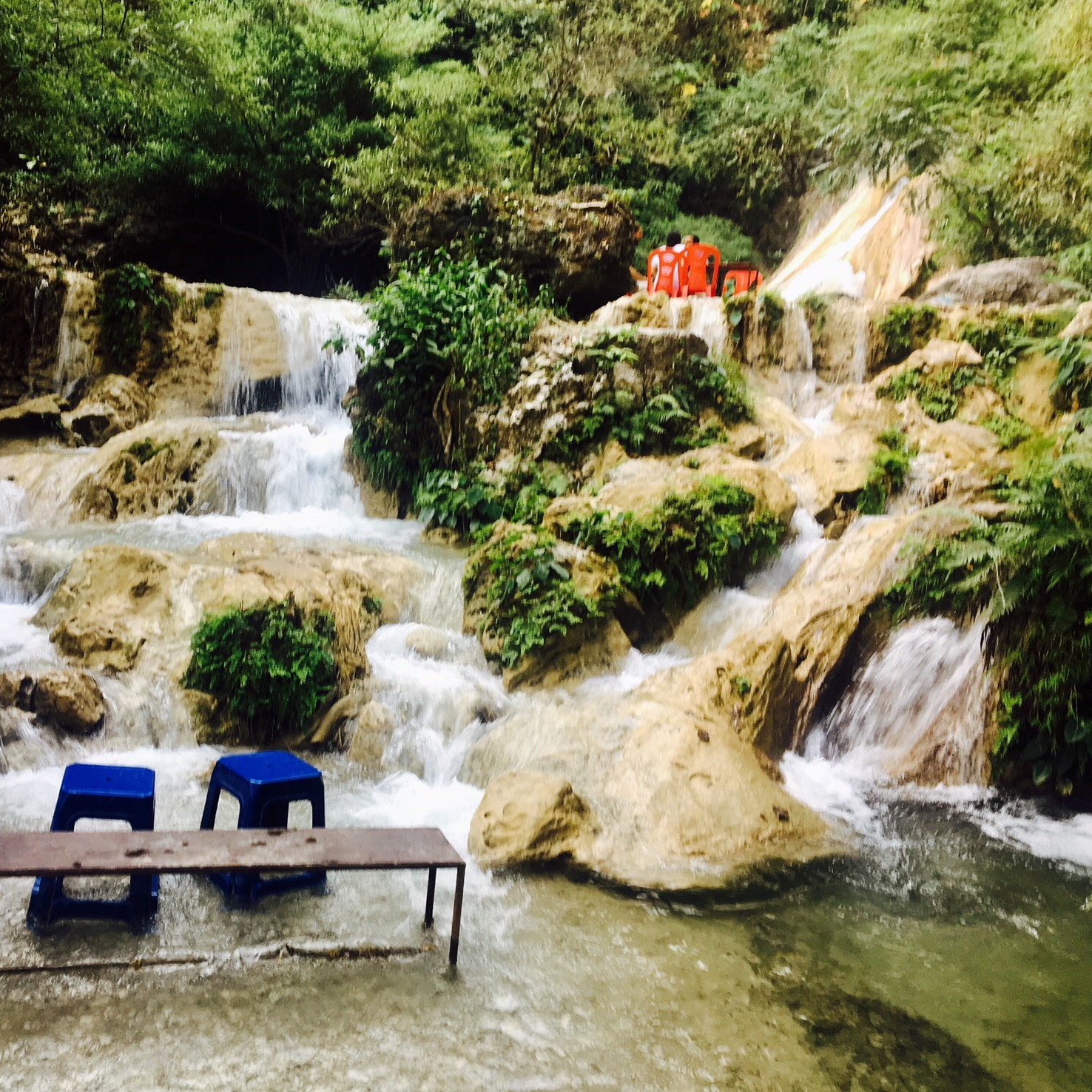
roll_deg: -3.9
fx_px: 1249
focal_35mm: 35
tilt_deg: -5.7
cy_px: 533
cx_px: 387
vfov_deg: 47.2
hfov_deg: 46.7
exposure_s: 1/50
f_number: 2.2
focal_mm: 4.15
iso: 32
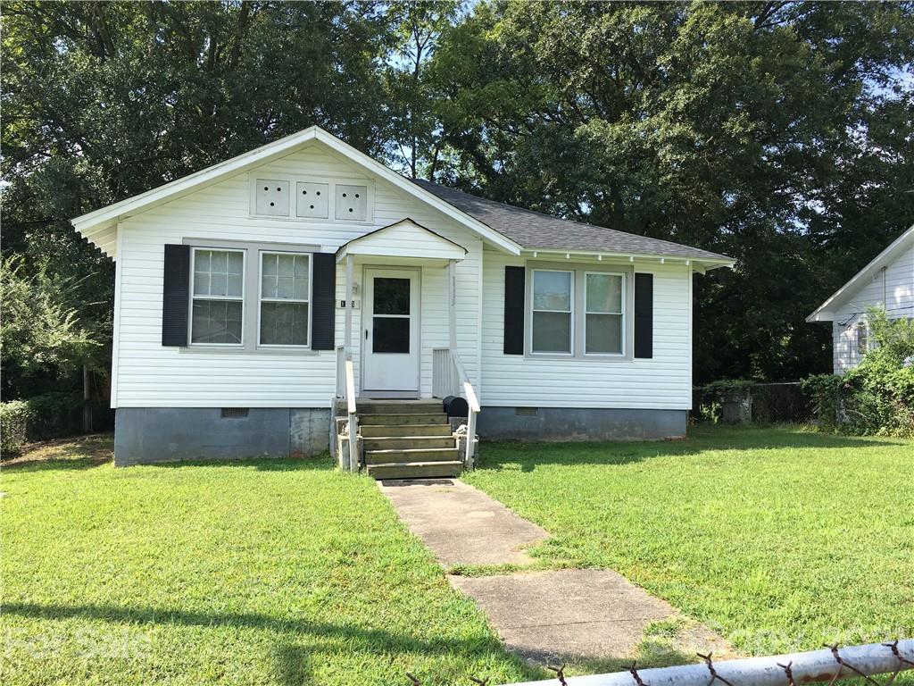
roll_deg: -1.6
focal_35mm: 29
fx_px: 766
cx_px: 457
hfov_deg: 61.7
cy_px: 343
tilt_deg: +4.6
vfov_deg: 48.2
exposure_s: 1/680
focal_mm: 4.15
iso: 25
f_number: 2.2
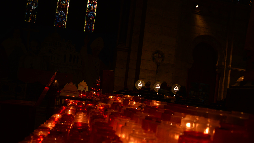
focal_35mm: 34
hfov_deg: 58.7
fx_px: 226
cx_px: 126
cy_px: 85
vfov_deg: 35.0
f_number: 3.8
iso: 400
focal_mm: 21
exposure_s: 1/20
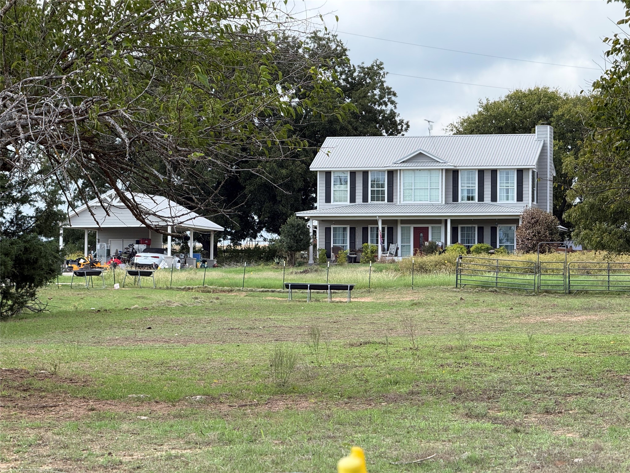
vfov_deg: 12.3
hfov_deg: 16.4
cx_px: 315
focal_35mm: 120
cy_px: 236
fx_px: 2184
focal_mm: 15.66
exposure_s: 1/616
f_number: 2.8
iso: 64
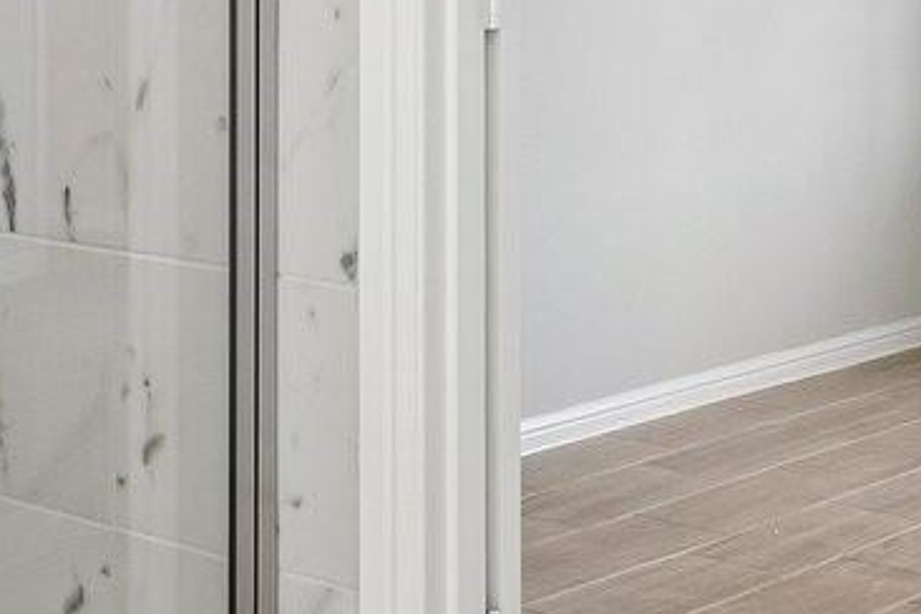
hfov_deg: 18.5
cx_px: -546
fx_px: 2430
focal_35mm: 95
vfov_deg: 14.0
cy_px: -84
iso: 400
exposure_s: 1/100
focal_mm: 17
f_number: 8
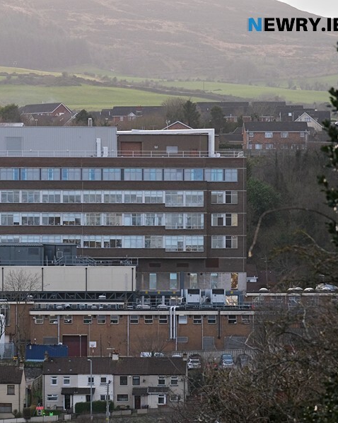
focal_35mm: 219
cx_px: 44
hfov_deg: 7.0
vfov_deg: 8.8
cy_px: 212
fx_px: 2740
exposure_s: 1/1100
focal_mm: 103.6
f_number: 4.5
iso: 1000
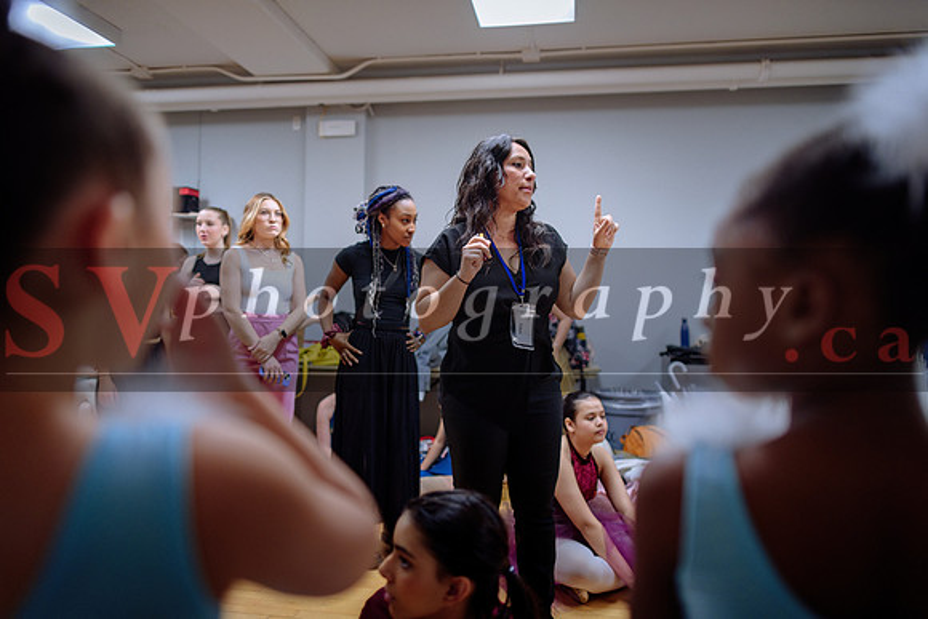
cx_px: 464
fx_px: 619
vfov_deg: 53.2
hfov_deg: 73.7
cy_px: 310
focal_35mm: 24
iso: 800
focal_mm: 24
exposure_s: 1/250
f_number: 1.4
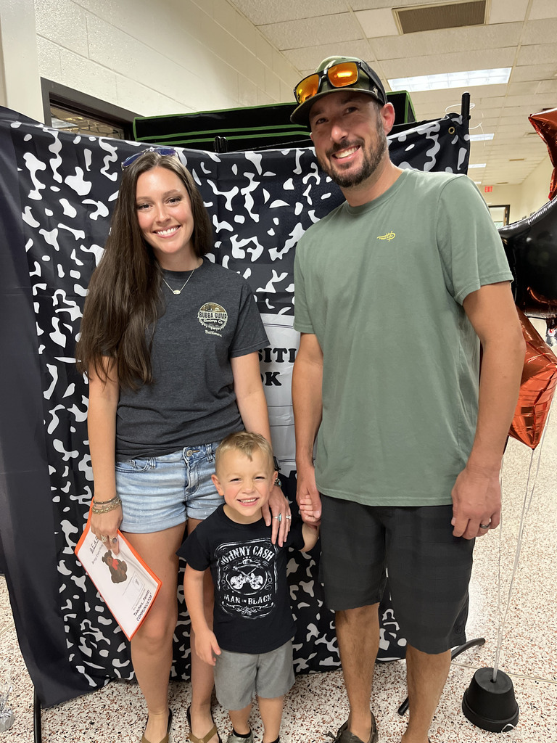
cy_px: 372
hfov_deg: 53.1
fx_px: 558
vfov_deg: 67.3
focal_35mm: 26
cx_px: 278
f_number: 1.6
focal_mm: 5.1
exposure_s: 1/60
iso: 320
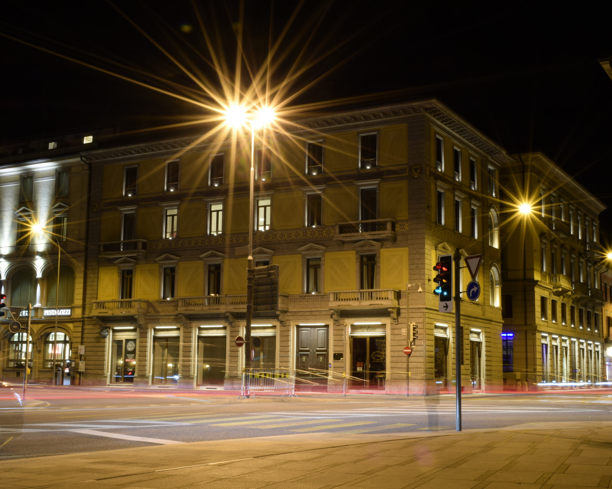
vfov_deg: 31.4
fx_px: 869
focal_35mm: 48
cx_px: 310
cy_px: 248
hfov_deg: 38.8
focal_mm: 28
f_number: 22
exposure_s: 25
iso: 200
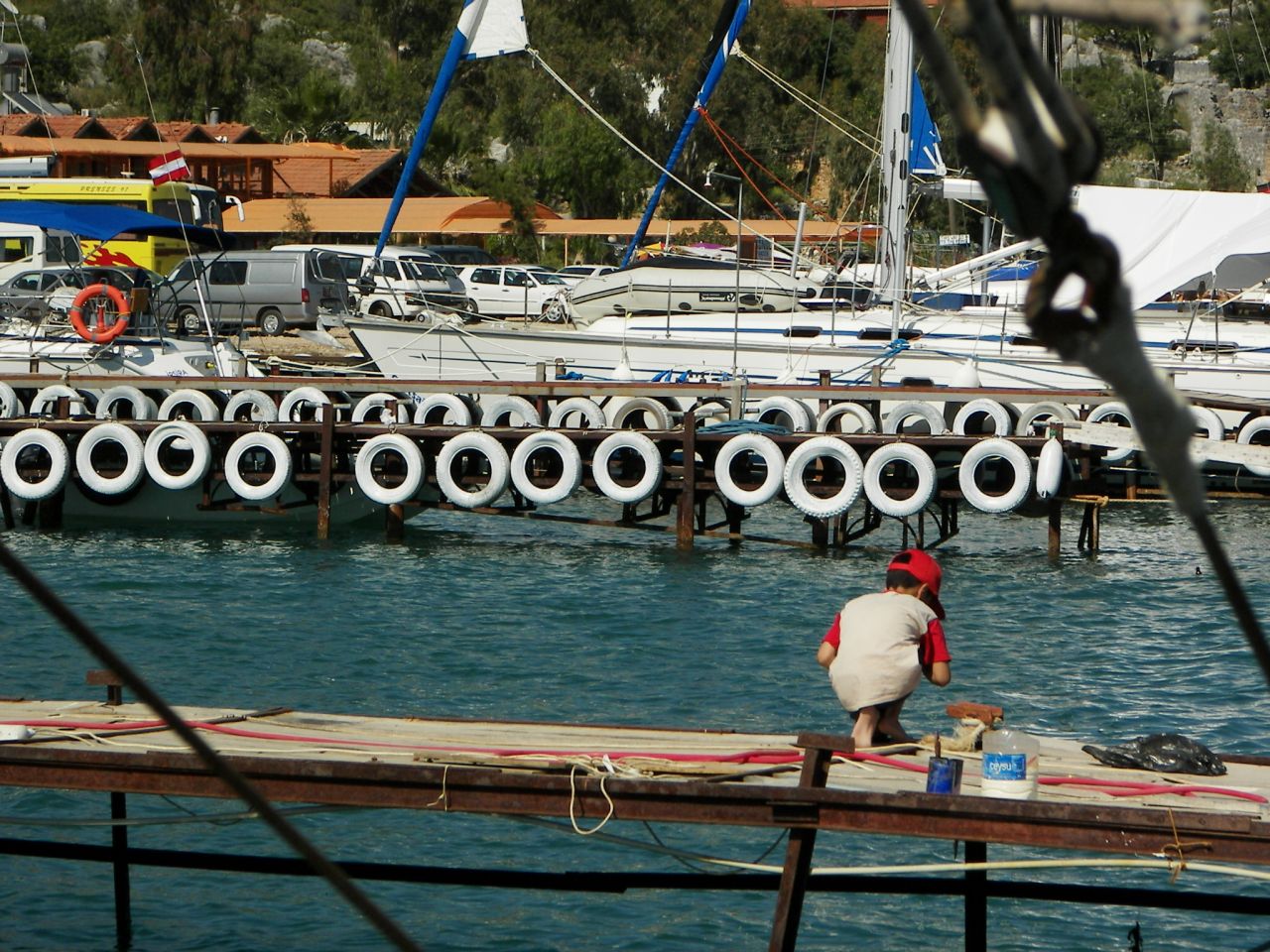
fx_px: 6384
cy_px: 476
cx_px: 635
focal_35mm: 174
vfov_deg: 8.5
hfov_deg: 11.4
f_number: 5
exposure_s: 1/800
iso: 50
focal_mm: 28.8
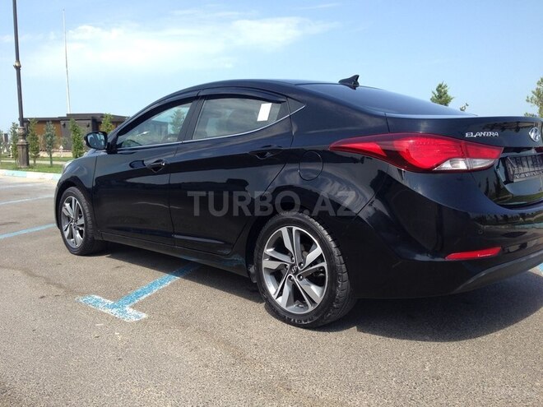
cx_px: 272
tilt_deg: -6.7
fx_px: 518
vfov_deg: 42.9
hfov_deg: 55.4
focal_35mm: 33
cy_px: 204
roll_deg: -0.2
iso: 50
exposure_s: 1/951
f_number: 2.4
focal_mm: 4.12
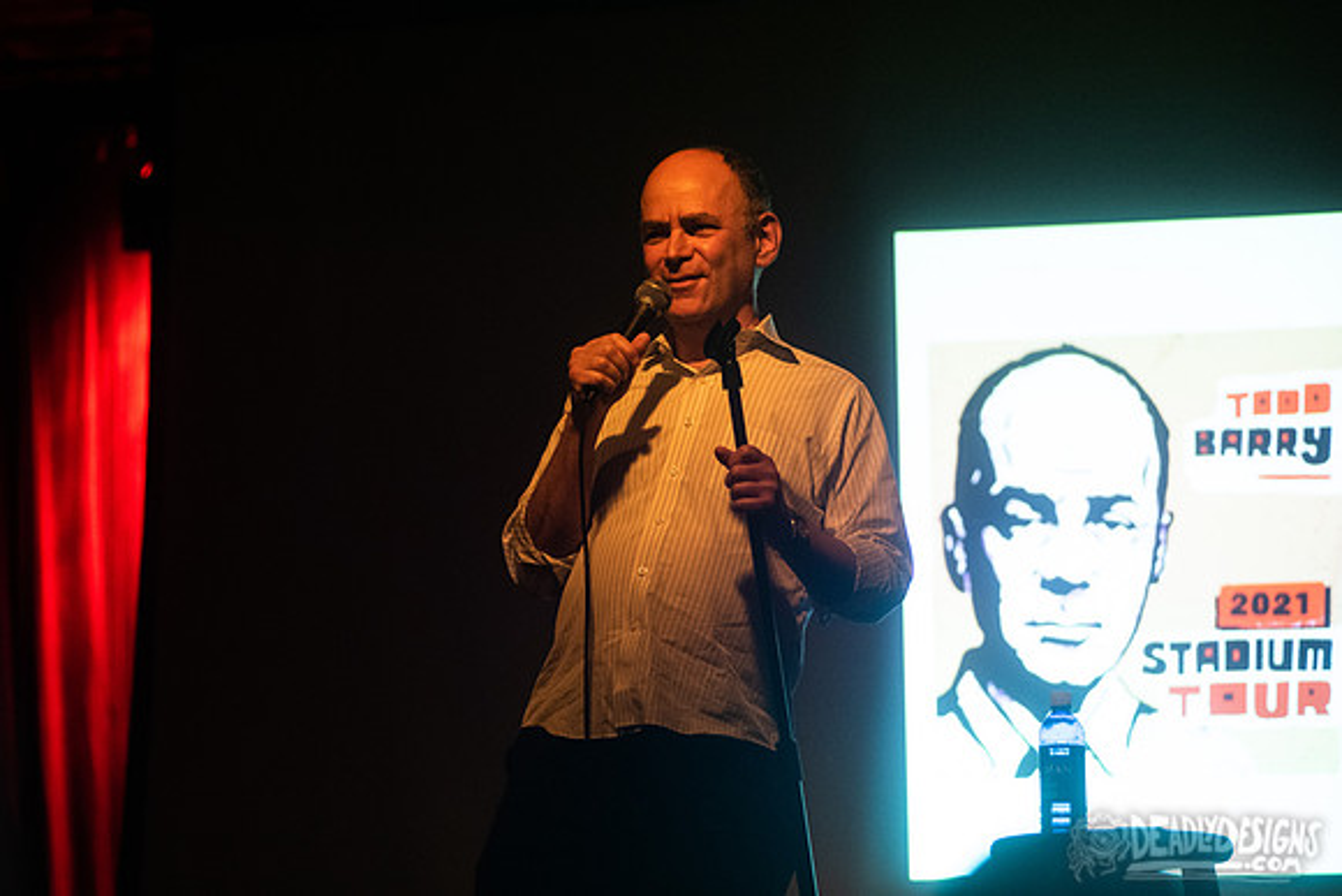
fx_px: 4582
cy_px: 395
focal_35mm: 123
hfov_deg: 16.7
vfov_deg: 11.2
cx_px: 606
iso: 3200
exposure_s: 1/160
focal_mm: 110
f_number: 3.2
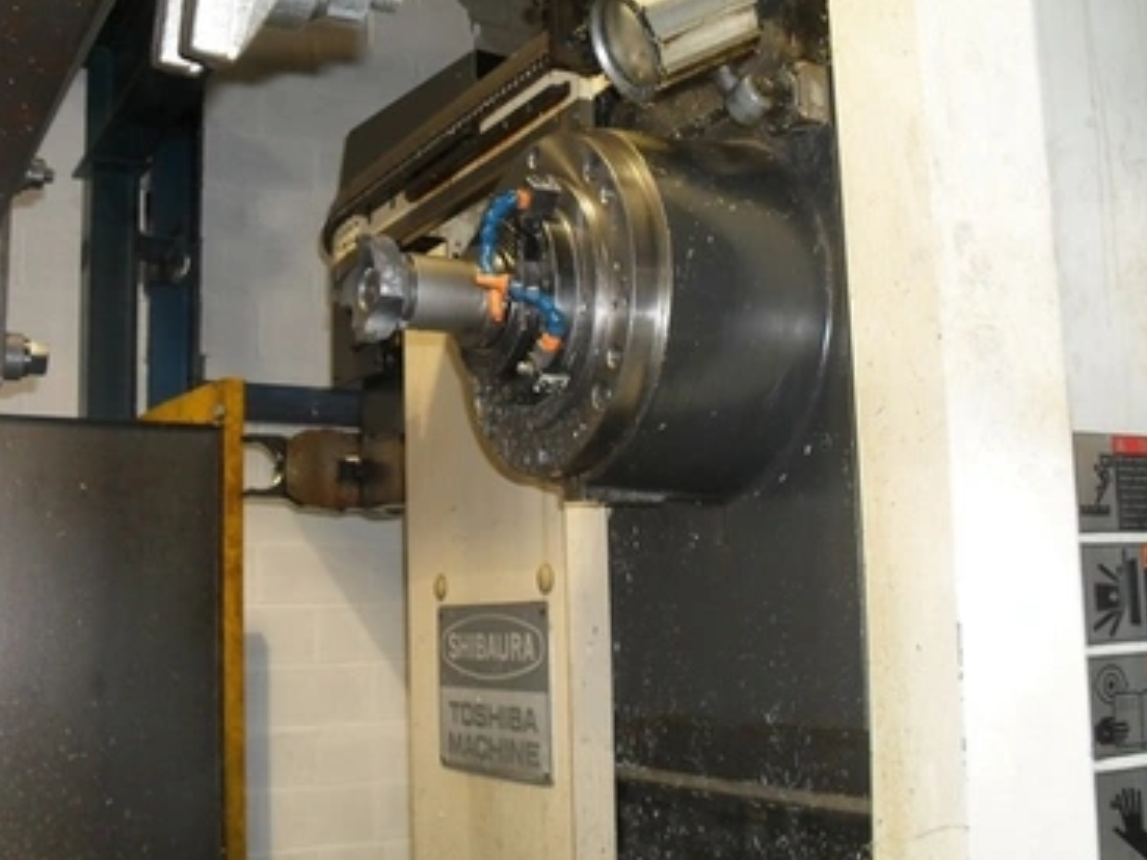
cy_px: 446
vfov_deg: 37.7
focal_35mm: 38
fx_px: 1259
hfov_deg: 49.0
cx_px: 542
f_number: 3.2
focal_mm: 6.3
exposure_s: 1/45
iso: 200
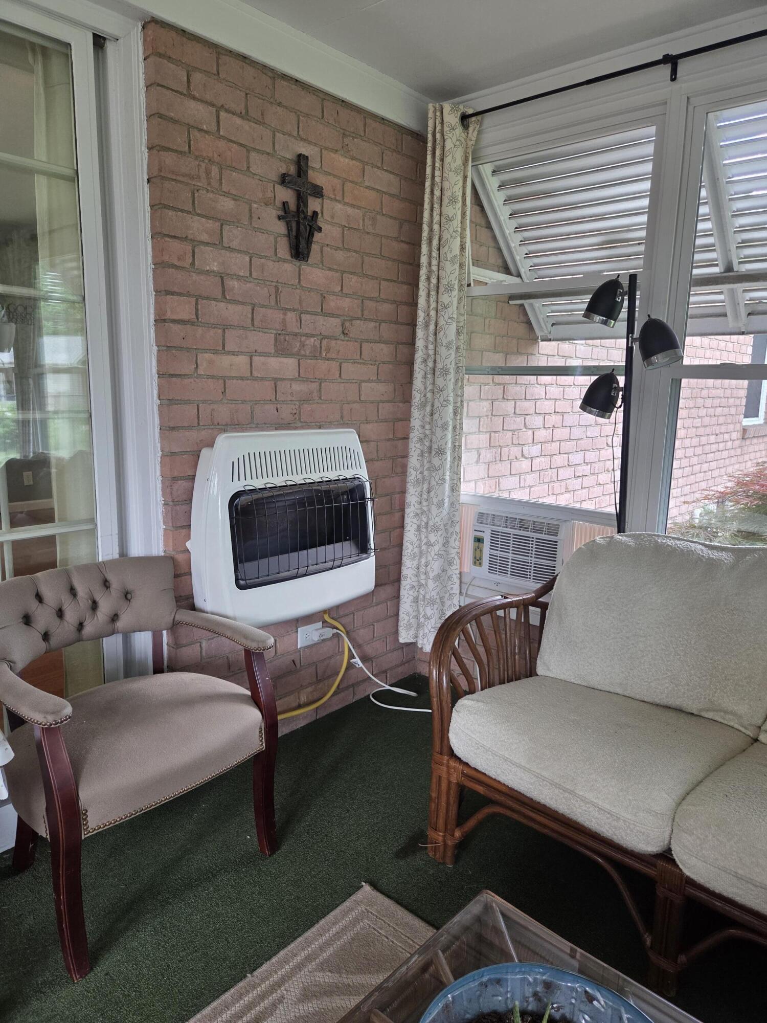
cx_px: 384
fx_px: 679
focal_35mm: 23
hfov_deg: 58.9
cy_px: 512
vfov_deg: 73.9
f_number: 1.8
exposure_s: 1/120
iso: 125
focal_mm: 5.4
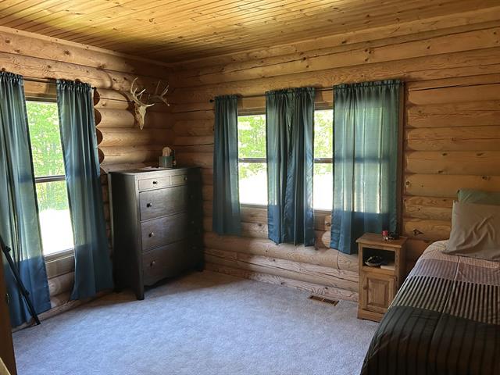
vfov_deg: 53.1
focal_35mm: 26
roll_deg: +1.1
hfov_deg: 67.3
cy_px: 188
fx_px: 376
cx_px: 250
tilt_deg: -8.2
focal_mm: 5.7
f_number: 1.5
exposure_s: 1/60
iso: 400
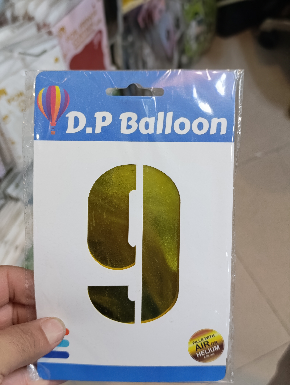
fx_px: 513
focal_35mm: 46
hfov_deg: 31.6
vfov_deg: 41.2
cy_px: 192
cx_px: 145
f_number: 1.6
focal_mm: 6.14
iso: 1250
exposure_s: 1/100
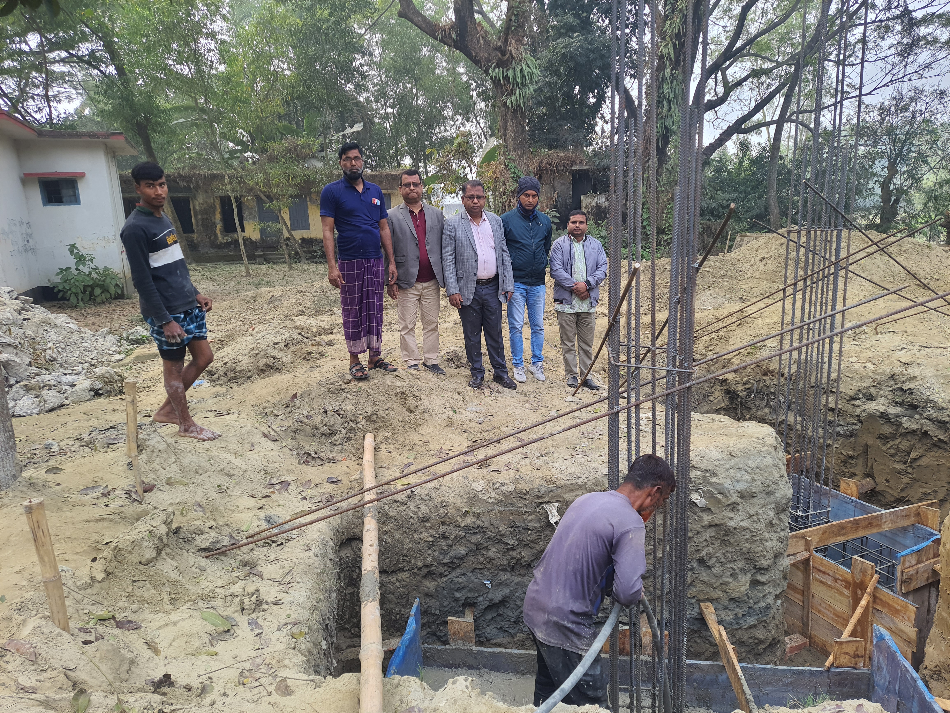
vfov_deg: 56.8
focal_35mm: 24
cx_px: 475
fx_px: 659
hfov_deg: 71.6
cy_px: 356
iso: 50
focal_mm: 5.23
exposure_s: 1/184
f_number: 1.8
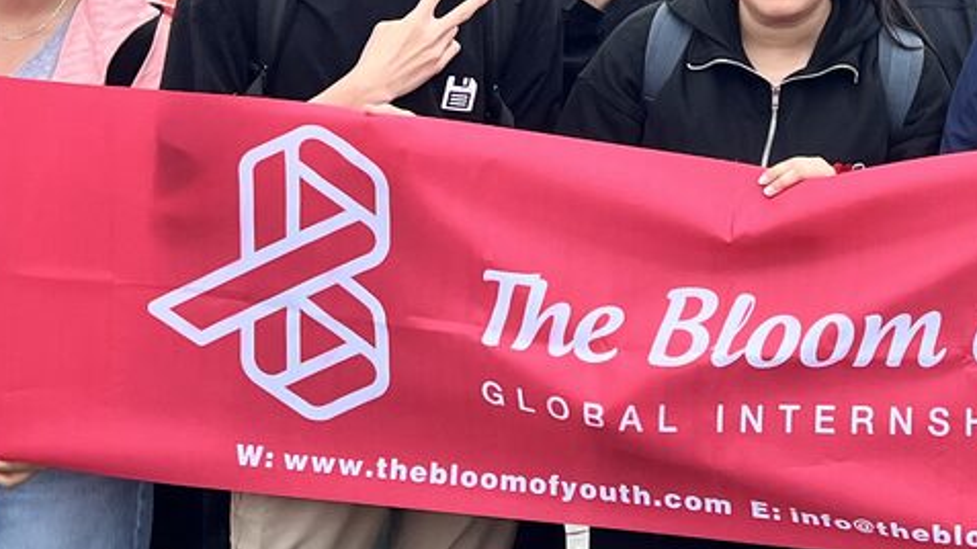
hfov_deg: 21.7
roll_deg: -1.1
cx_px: 957
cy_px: -221
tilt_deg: -6.8
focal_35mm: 95
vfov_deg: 12.2
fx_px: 2460
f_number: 1.5
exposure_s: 1/769
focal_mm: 5.7
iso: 50
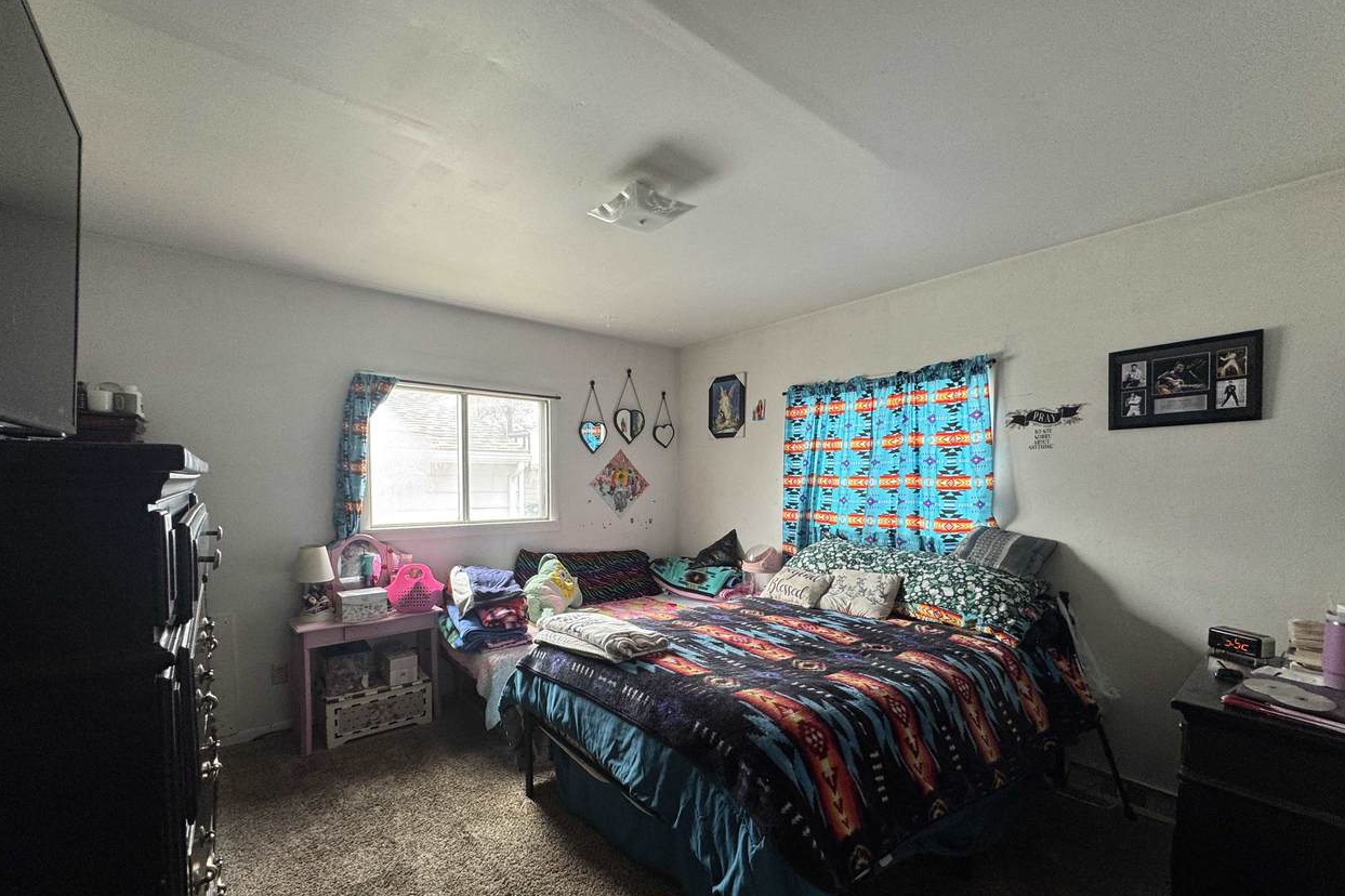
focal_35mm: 15
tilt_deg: -2.4
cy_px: 504
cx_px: 655
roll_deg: -1.5
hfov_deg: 100.4
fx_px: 560
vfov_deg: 76.9
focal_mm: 2.22
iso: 125
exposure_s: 1/99
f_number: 2.2
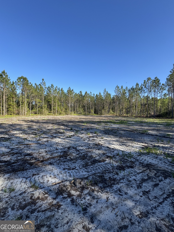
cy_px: 116
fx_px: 94
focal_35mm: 14
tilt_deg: -1.4
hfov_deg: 85.7
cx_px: 87
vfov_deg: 102.1
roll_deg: +0.2
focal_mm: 2.22
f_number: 2.2
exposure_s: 1/720
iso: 40
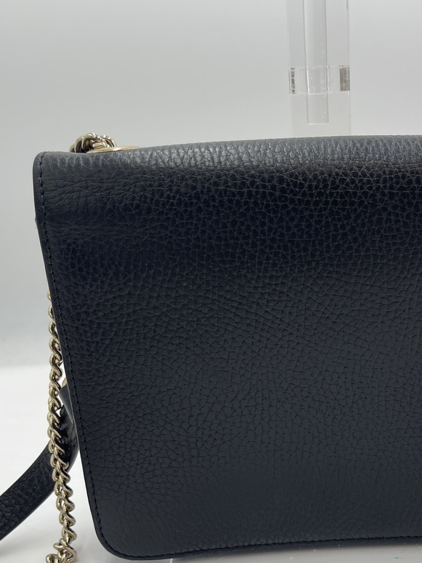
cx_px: 318
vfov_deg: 42.5
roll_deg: +2.7
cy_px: 424
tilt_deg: -21.5
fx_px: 699
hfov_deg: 32.9
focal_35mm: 43
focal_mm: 5.1
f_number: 1.6
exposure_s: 1/262
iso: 32
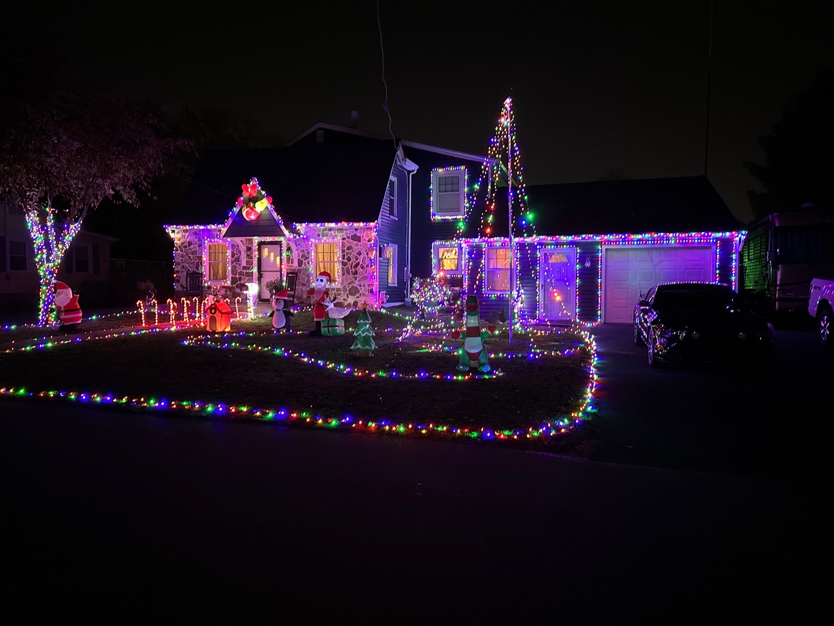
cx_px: 417
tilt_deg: -2.3
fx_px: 578
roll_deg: -0.2
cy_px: 313
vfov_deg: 56.8
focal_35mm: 24
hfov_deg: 71.6
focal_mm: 6.86
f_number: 1.78
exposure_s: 1/15
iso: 3200
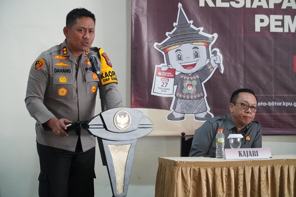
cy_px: 98
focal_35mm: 158
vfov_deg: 8.7
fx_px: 1295
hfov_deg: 13.0
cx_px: 148
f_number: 5.6
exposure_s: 1/100
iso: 6400
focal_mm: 105
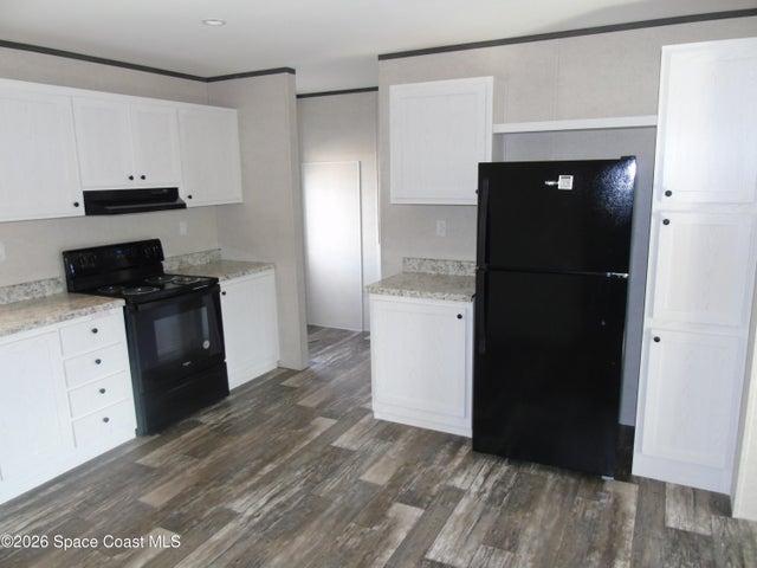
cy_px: 284
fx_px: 547
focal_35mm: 25
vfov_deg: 54.9
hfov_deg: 69.4
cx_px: 378
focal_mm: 4.4
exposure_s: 1/30
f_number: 3.4
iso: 200
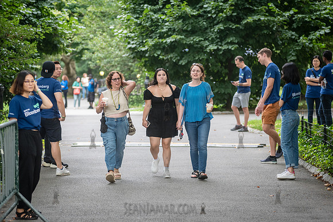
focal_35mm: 120
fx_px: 1111
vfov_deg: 11.4
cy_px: 111
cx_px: 166
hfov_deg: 17.1
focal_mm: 120
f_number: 3.5
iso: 1000
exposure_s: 1/250
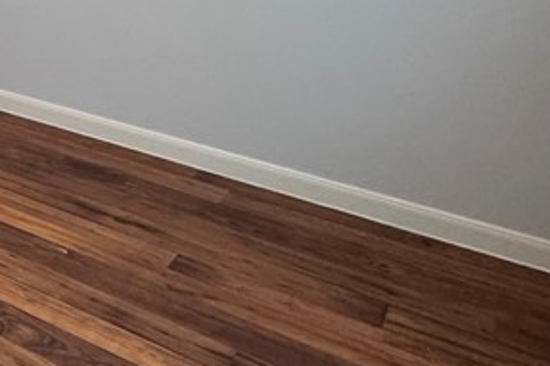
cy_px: -67
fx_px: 794
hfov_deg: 25.6
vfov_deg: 23.8
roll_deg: +0.1
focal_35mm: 52
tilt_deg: -9.8
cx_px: -322
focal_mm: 2.22
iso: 320
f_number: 2.2
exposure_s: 1/120
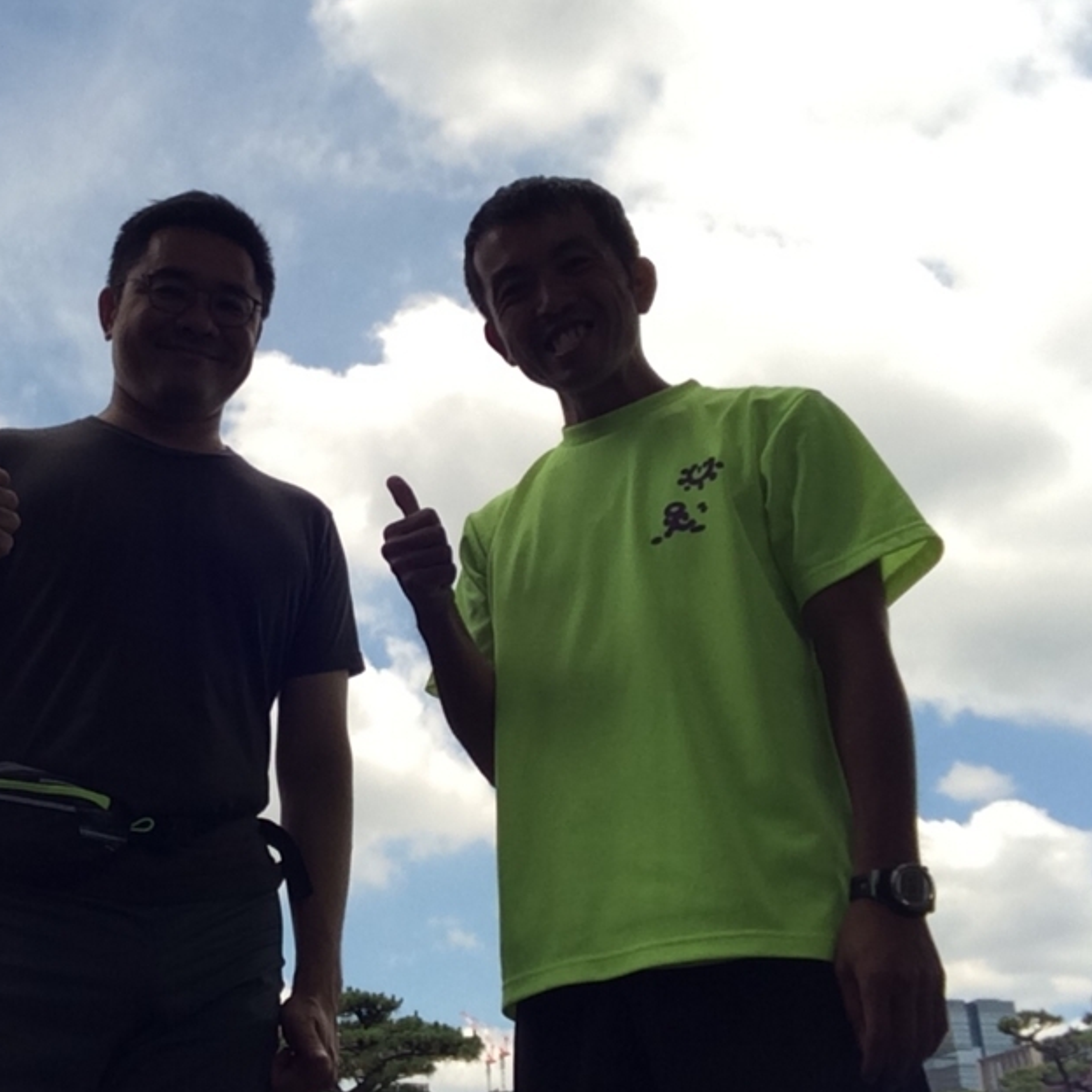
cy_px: 494
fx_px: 1606
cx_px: 352
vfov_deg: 37.5
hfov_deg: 37.1
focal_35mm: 45
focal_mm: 2.15
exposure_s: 1/1779
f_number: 2.4
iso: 50
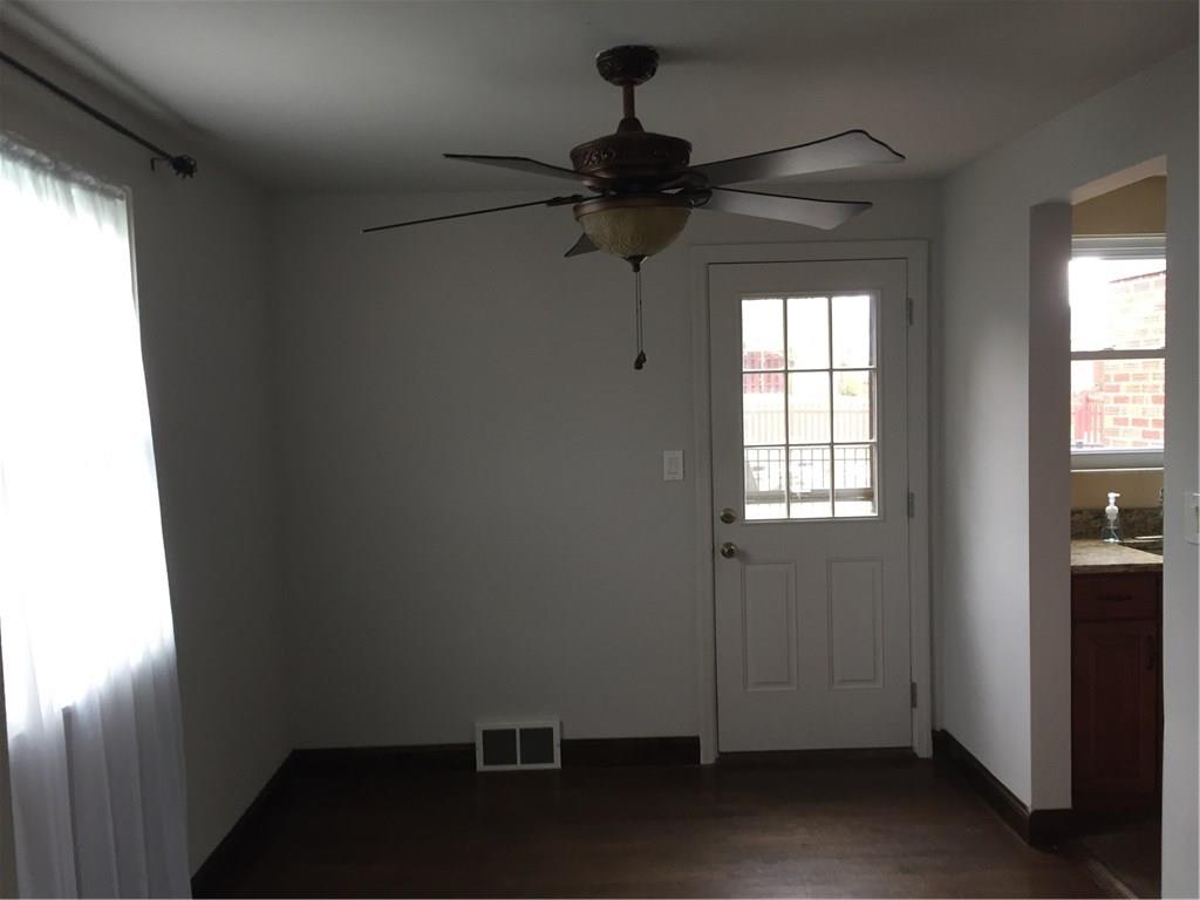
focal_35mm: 29
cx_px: 600
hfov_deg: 61.7
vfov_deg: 48.2
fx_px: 1005
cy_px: 450
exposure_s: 1/30
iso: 80
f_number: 2.2
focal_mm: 4.15
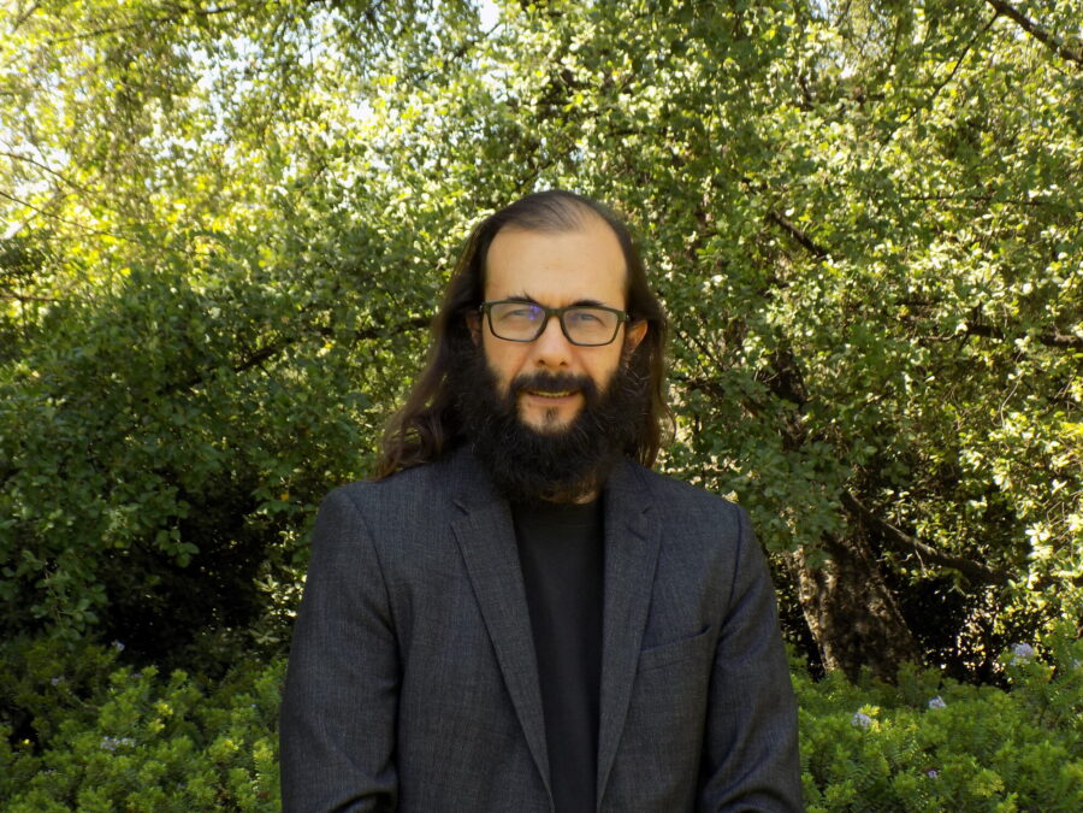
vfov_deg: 24.8
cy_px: 406
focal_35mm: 59
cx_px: 542
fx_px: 1846
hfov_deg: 32.7
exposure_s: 1/80
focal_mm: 10.5
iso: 80
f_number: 4
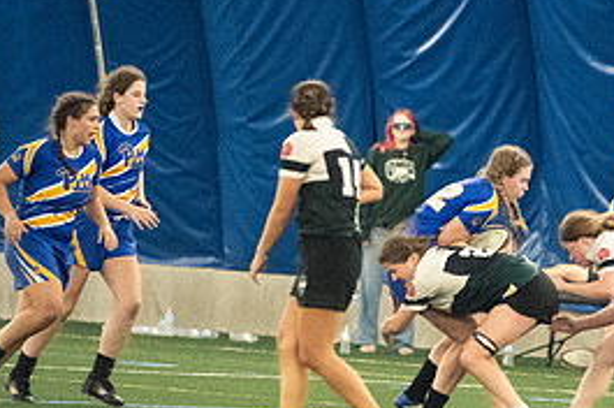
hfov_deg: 3.1
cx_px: 535
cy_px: 192
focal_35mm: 657
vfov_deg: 2.1
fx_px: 11192
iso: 12800
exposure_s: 1/400
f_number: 2.8
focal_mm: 200
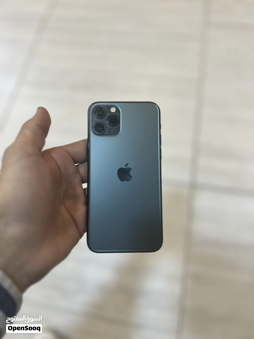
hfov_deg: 53.1
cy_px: 170
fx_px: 254
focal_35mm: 26
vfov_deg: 67.3
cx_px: 127
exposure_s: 1/100
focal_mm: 5.7
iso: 64
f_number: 1.5
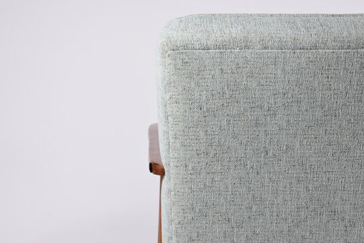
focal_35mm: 81
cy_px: 114
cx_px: 171
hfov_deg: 25.0
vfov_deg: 16.9
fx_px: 819
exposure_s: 1/125
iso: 1000
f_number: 5.3
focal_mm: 48
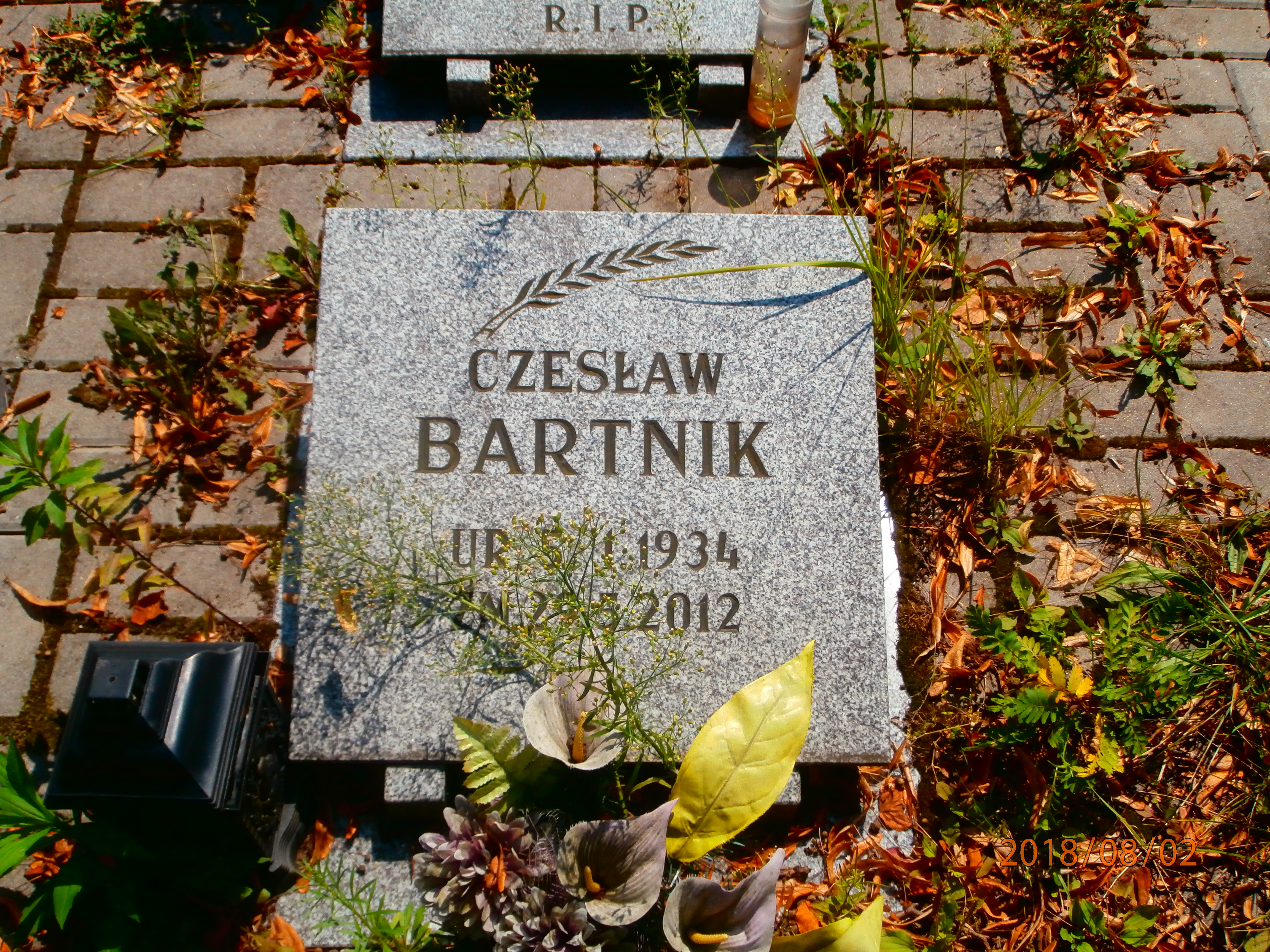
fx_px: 1394
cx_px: 635
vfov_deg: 37.7
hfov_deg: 49.0
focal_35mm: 38
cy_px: 476
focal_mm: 6.67
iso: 100
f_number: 3.9
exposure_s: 1/1000
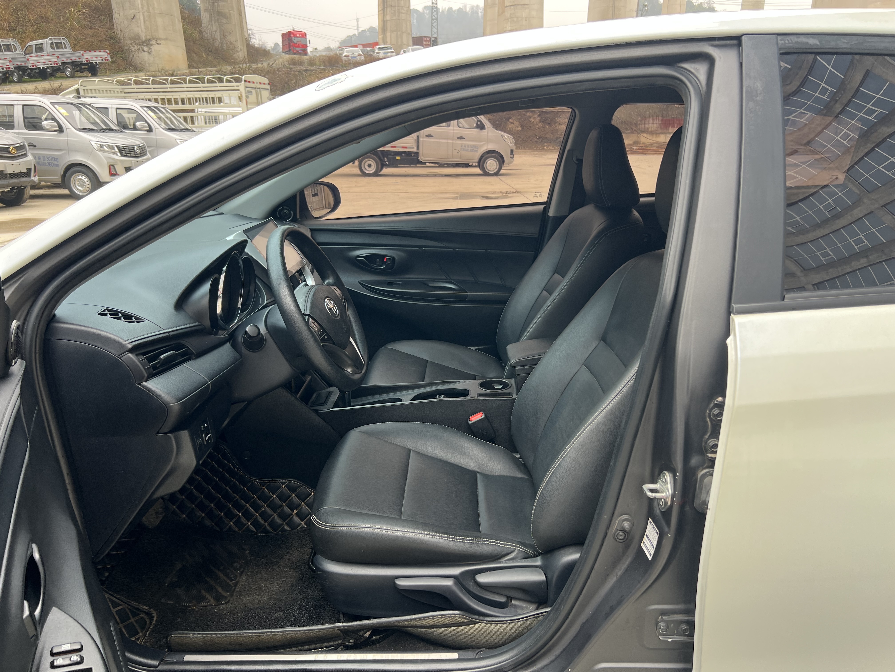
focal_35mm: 26
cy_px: 336
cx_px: 448
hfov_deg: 67.3
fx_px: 672
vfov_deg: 53.1
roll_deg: +0.4
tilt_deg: -17.8
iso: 50
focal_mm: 5.7
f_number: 1.5
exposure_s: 1/215
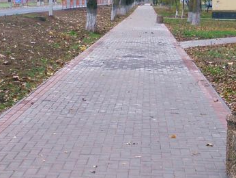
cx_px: 101
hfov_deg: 21.5
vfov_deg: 16.1
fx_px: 621
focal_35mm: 91
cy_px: 148
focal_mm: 6.2
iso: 125
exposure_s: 1/40
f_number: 3.5
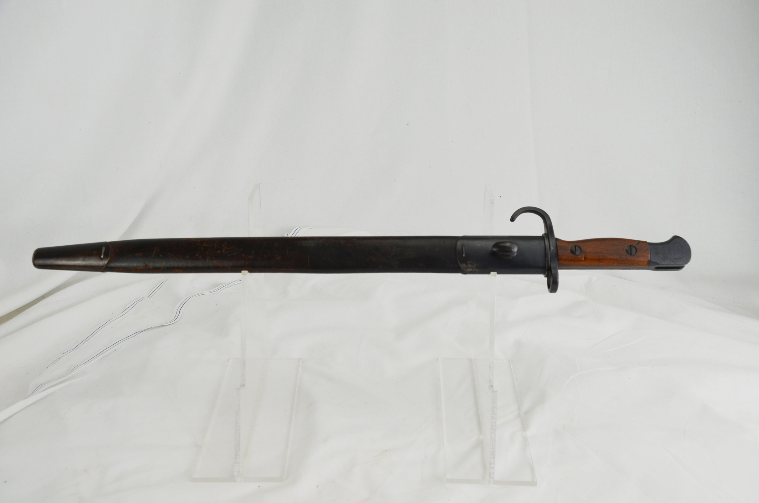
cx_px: 380
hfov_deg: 53.2
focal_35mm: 36
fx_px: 757
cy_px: 252
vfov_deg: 36.7
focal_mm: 24
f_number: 6.3
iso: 200
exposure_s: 1/160
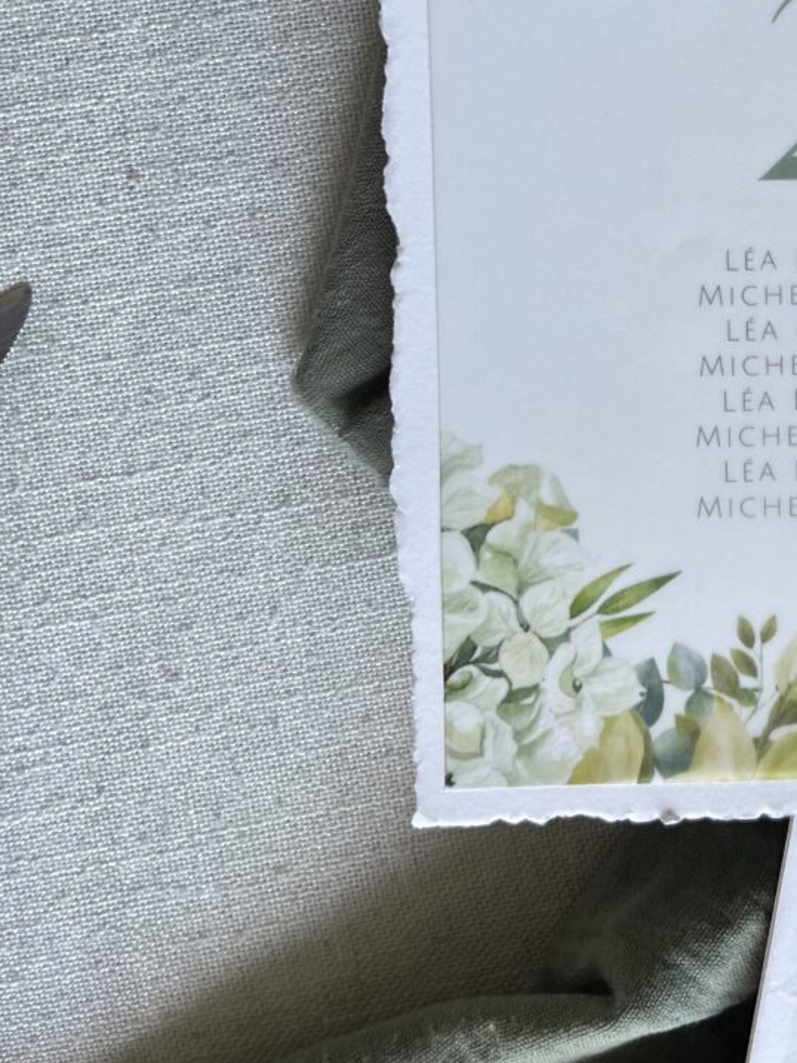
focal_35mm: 58
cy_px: 101
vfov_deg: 31.6
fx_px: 1780
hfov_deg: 24.3
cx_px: 756
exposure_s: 1/121
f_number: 1.6
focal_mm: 5.1
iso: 80
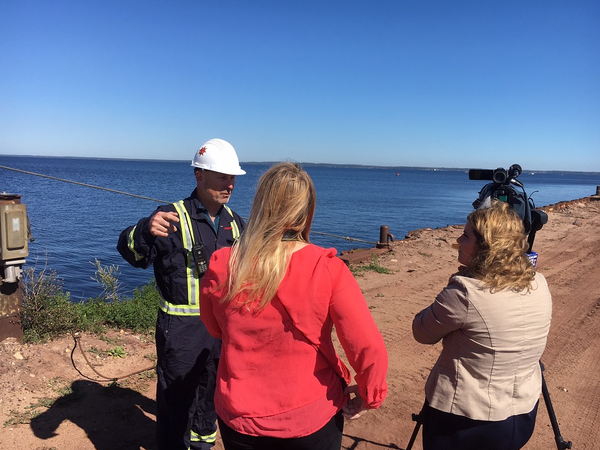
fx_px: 520
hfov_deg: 60.0
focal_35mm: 30
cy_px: 227
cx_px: 305
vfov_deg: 46.8
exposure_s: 1/1748
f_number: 2.2
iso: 25
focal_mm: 4.15
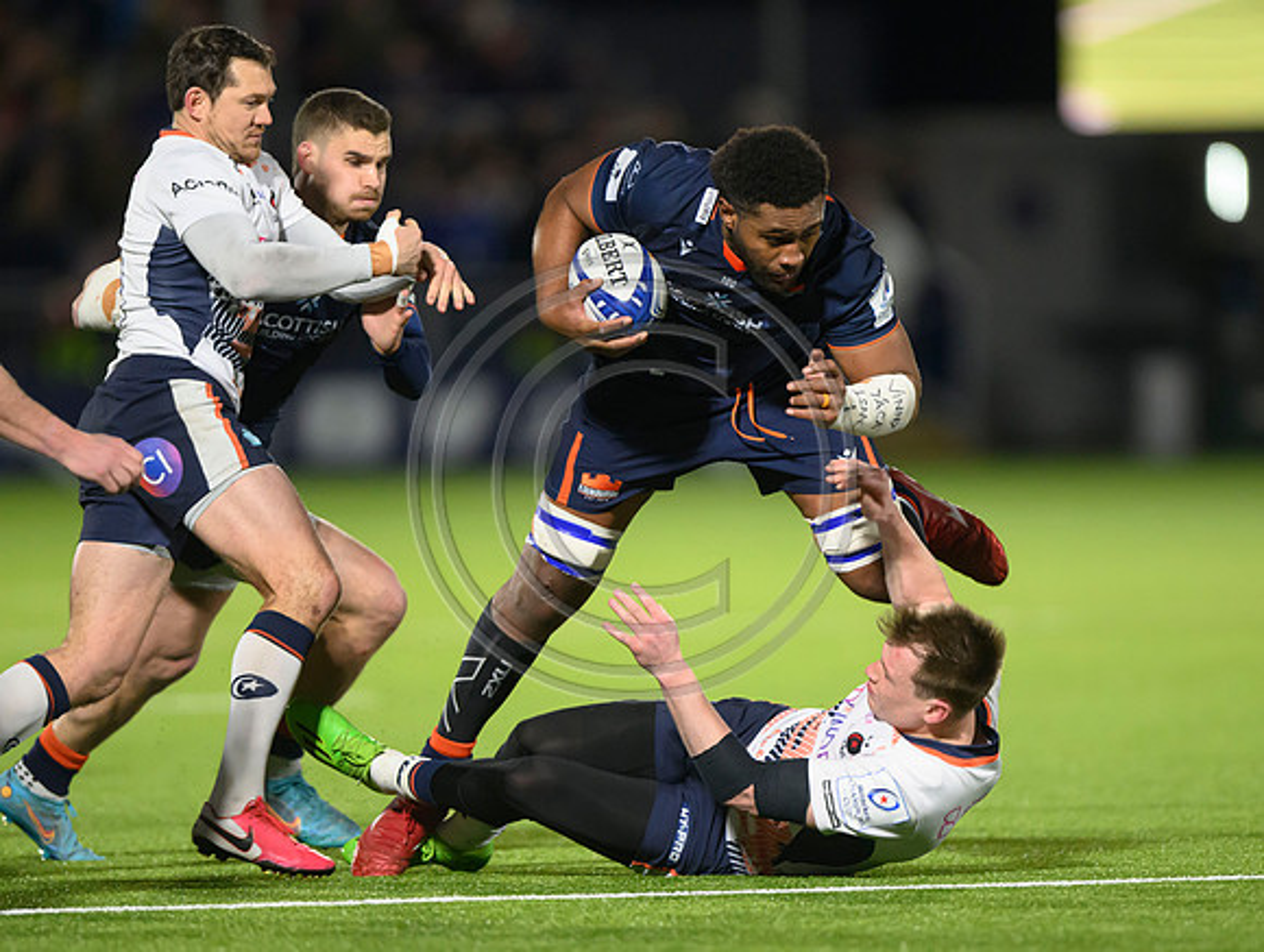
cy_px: 555
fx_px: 19725
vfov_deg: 2.8
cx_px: 683
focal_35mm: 539
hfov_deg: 3.7
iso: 4000
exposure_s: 1/1000
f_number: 3.2
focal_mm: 400
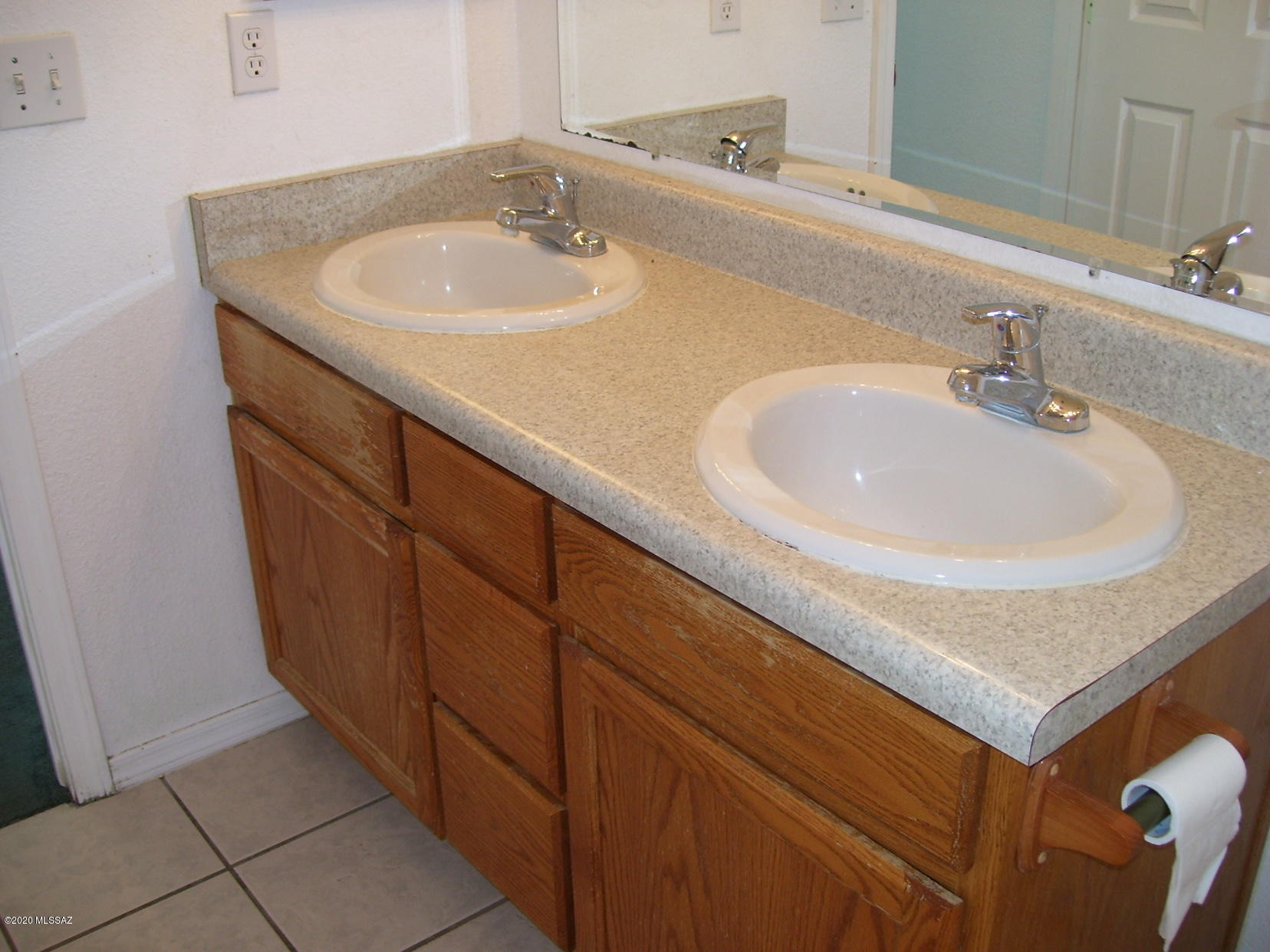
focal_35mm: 36
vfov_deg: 39.7
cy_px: 476
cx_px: 635
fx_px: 1321
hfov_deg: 51.4
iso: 80
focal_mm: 6
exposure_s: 1/60
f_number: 2.7
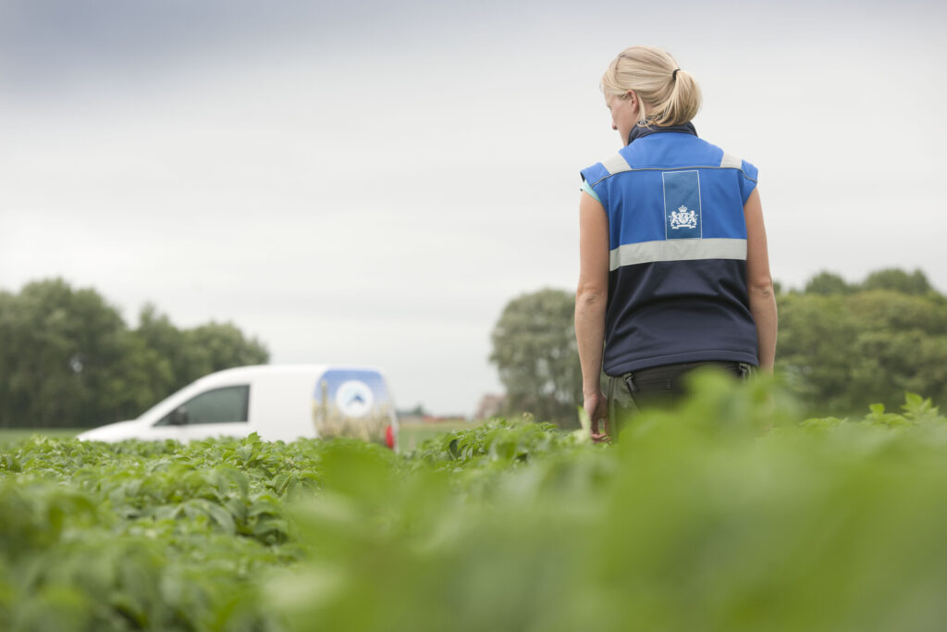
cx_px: 474
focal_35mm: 116
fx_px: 3052
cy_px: 316
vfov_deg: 11.8
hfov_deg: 17.6
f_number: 4.8
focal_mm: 116
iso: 100
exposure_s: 1/250
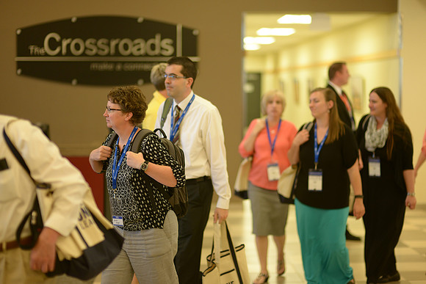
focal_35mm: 85
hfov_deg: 23.9
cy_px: 142
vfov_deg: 16.1
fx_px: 1006
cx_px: 213
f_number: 1.4
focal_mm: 85
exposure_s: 1/200
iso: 640
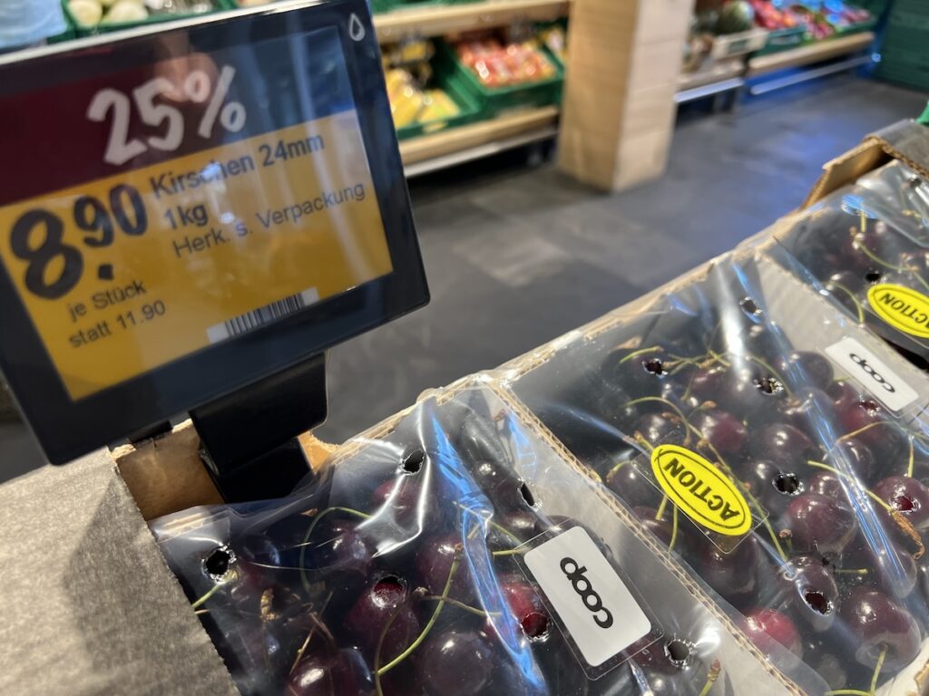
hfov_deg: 67.3
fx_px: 698
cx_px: 464
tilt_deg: -33.6
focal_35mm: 26
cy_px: 348
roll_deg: +0.7
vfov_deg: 53.1
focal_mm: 5.7
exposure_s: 1/100
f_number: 1.5
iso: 80
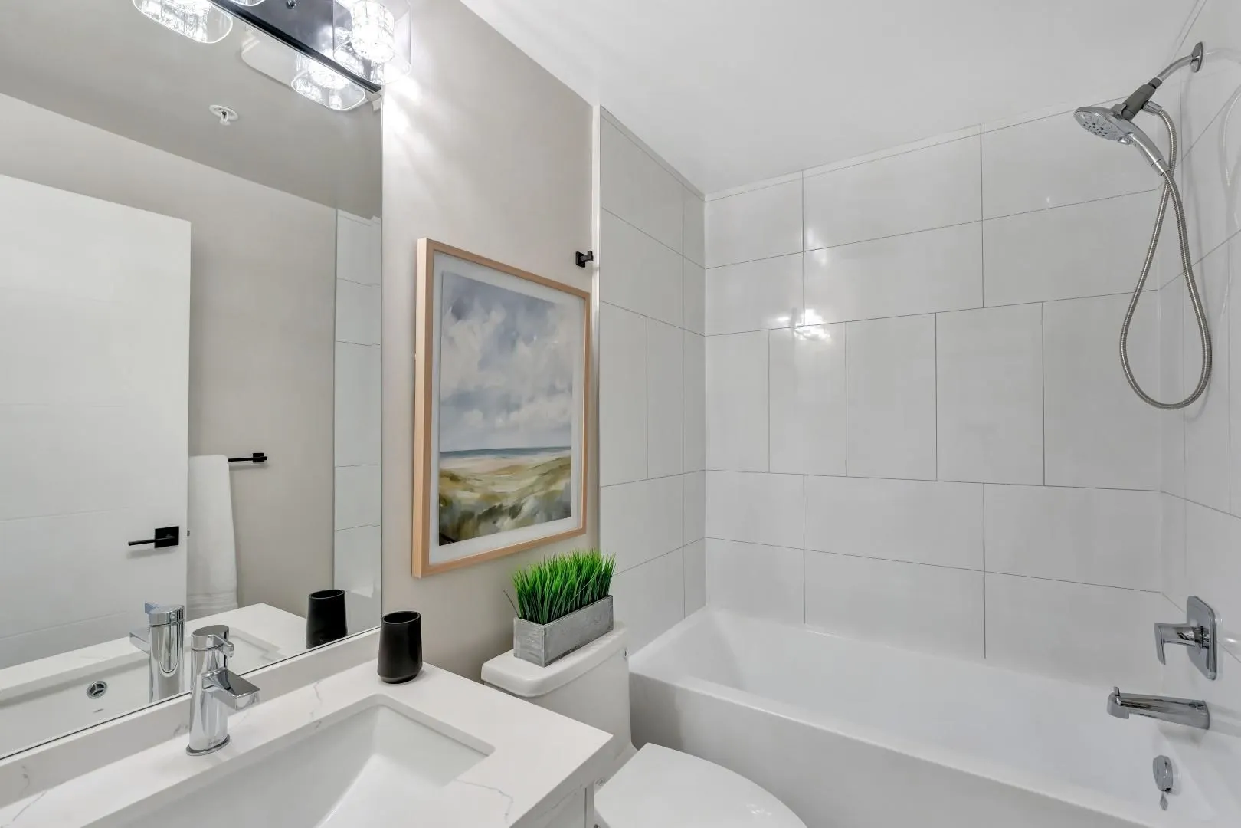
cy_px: 414
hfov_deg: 98.5
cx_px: 620
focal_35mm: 16
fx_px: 534
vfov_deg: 75.5
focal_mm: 15.5
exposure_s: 1/8
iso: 400
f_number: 8
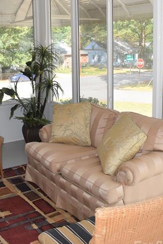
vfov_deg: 44.8
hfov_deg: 30.9
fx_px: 292
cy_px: 83
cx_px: 55
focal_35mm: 43
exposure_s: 1/200
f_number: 5
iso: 125
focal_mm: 18
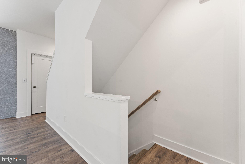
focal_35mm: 14
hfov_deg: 104.3
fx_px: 95
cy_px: 82
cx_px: 122
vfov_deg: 81.2
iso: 500
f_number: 8
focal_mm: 14
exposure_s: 1/6
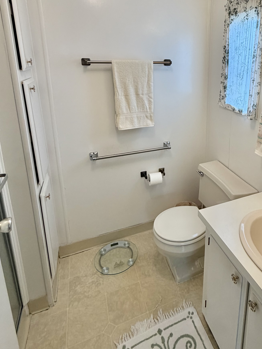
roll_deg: -0.2
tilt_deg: -12.8
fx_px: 232
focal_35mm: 23
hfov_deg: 56.8
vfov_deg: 71.7
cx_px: 186
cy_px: 116
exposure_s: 1/120
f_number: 2.2
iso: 125
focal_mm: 2.22
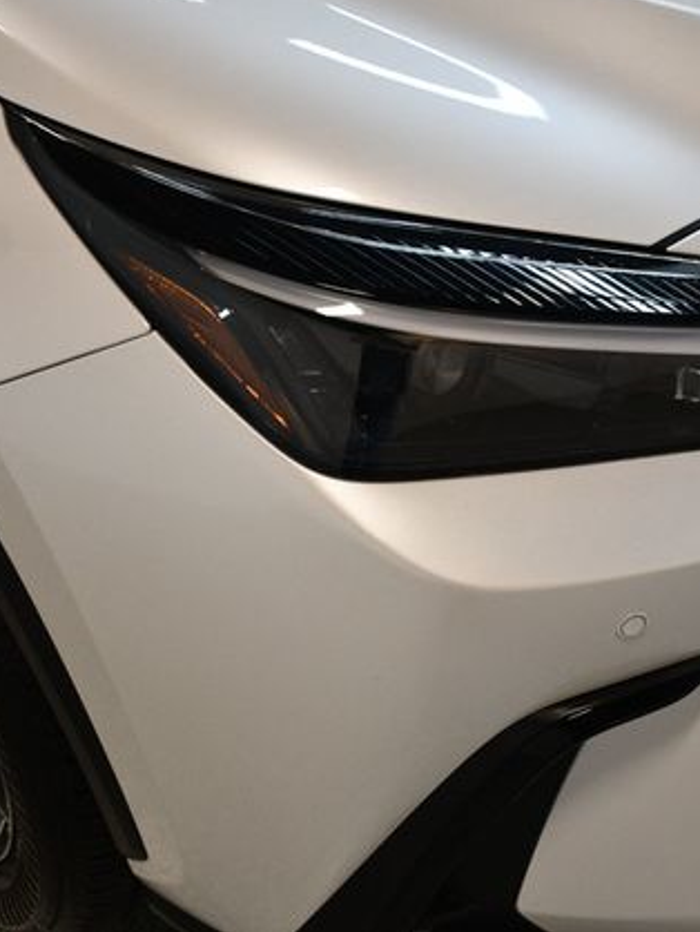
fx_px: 1347
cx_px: 486
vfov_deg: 38.2
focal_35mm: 50
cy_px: 459
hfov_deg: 28.9
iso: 800
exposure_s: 1/160
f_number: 3.8
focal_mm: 23
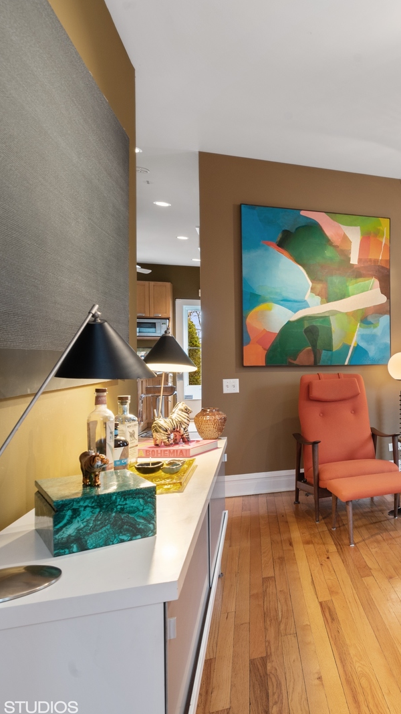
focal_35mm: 27
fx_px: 511
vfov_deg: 69.9
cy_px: 357
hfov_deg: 34.2
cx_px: 484
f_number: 8
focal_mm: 17
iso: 200
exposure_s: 1
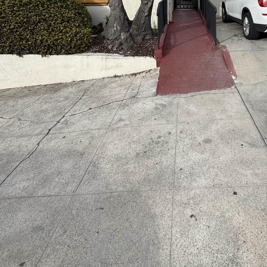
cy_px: 11
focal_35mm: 26
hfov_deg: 59.9
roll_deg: +1.9
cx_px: 171
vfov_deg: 51.2
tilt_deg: -6.1
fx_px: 227
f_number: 2.2
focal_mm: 2.22
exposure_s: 1/821
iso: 40
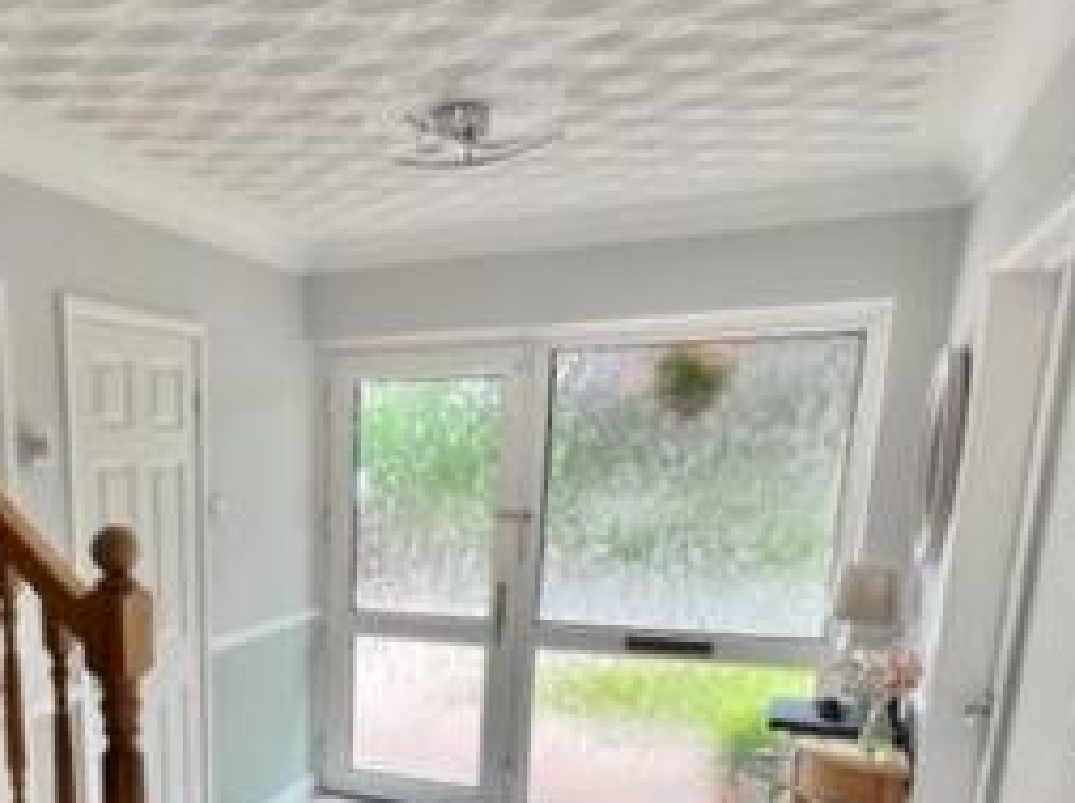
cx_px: 227
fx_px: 930
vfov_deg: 43.4
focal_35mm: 30
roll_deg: +0.6
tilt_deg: -13.4
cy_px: 695
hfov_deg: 56.1
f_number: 1.8
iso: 40
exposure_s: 1/99
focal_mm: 1.57
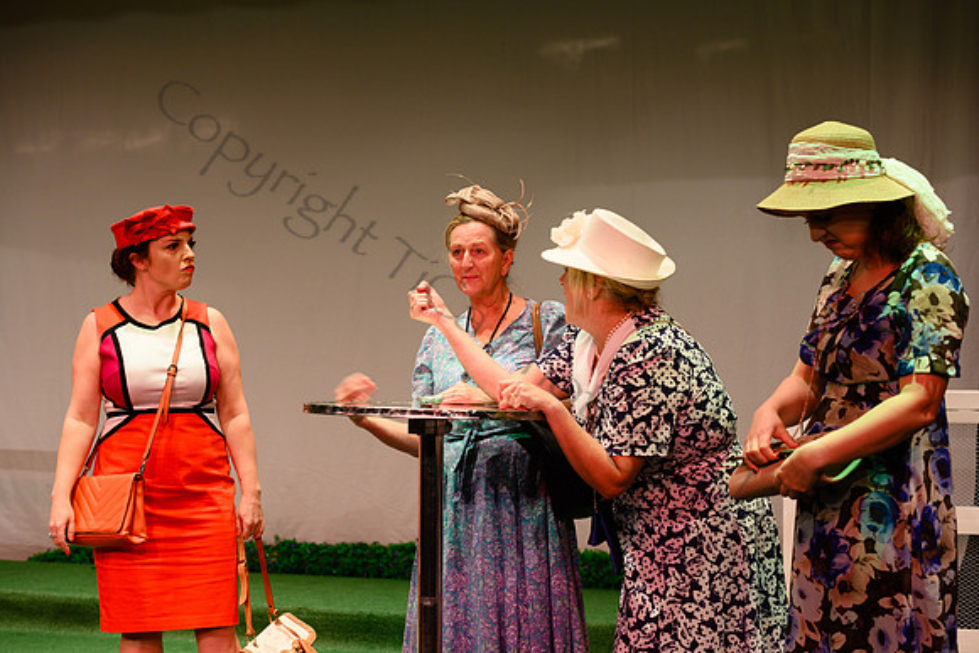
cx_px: 490
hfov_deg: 28.8
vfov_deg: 19.5
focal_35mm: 70
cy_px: 326
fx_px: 1904
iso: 800
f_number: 4
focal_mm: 70
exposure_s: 1/80
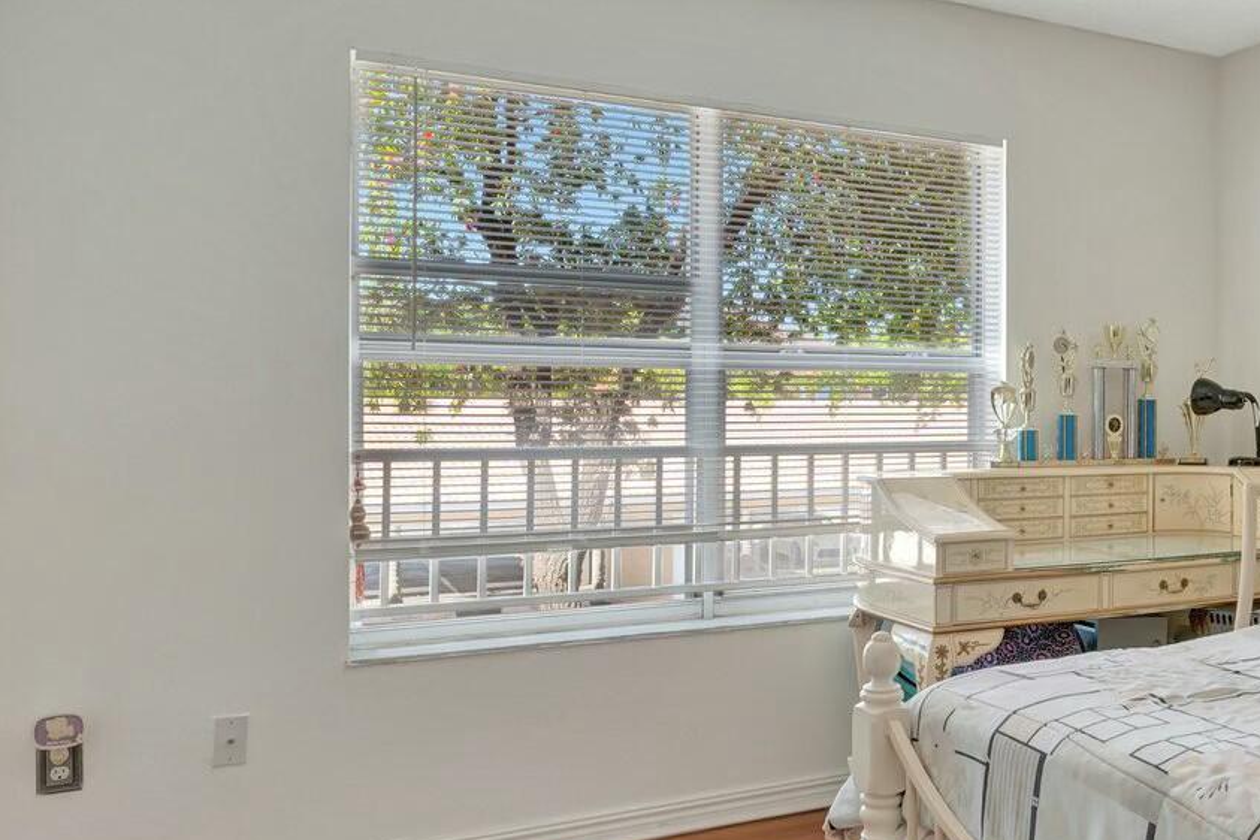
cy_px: 397
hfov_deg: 52.1
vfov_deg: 38.9
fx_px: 1190
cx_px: 1015
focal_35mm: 34
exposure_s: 1/4
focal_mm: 14
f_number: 8
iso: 400
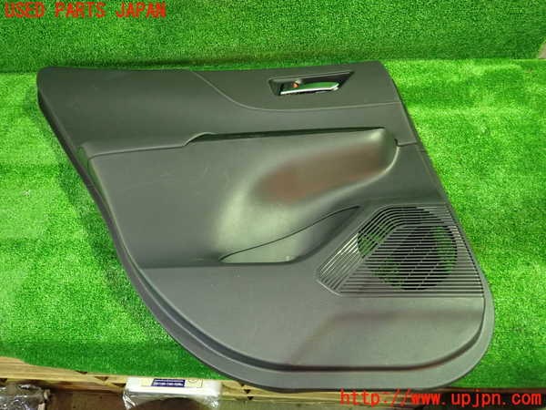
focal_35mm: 25
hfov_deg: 69.4
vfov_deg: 54.9
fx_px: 394
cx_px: 273
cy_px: 205
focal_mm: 4.5
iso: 800
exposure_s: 1/30
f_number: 2
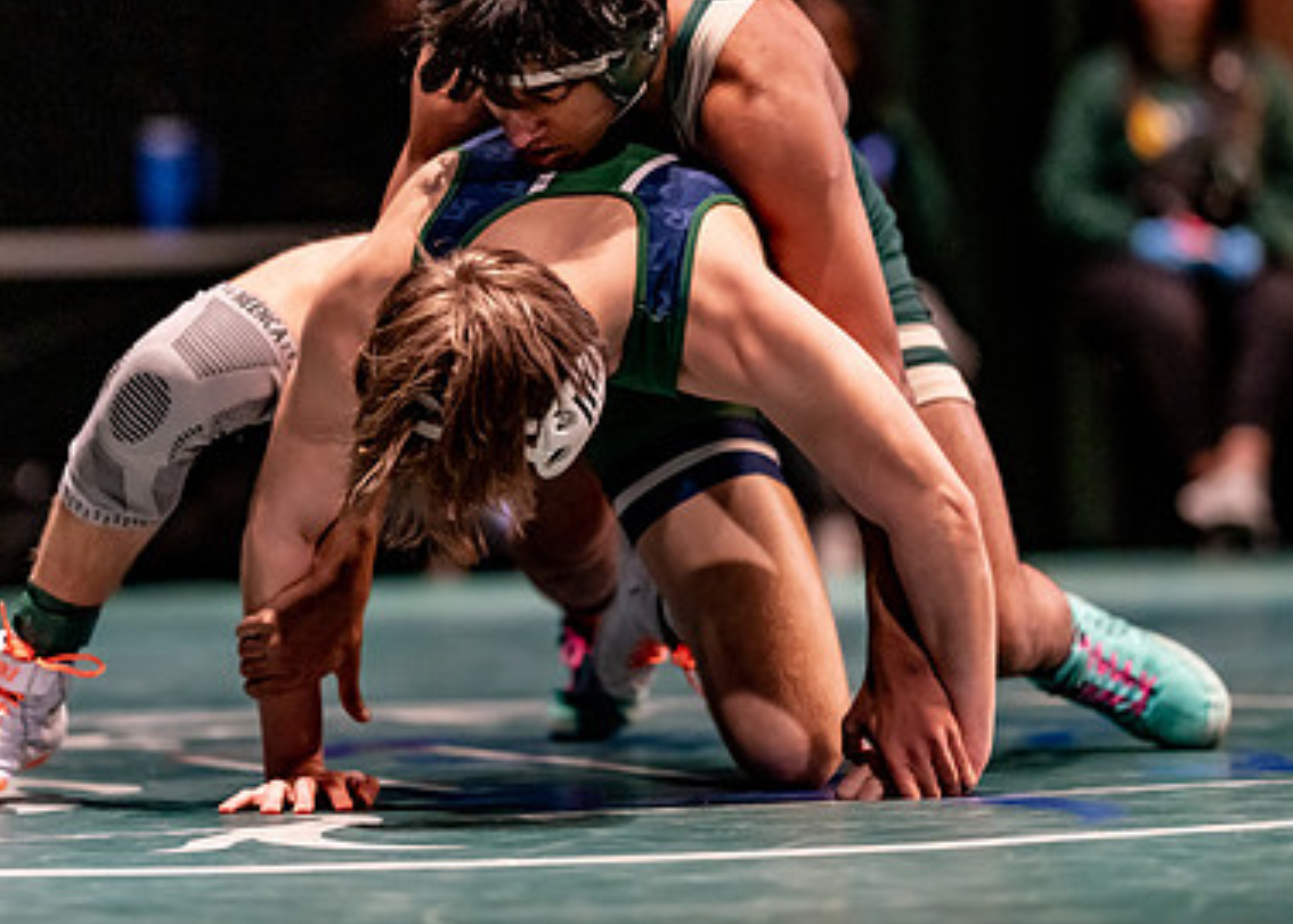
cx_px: 609
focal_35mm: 217
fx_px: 7969
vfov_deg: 6.6
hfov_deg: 9.3
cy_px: 322
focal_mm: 135
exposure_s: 1/800
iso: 2000
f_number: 1.8
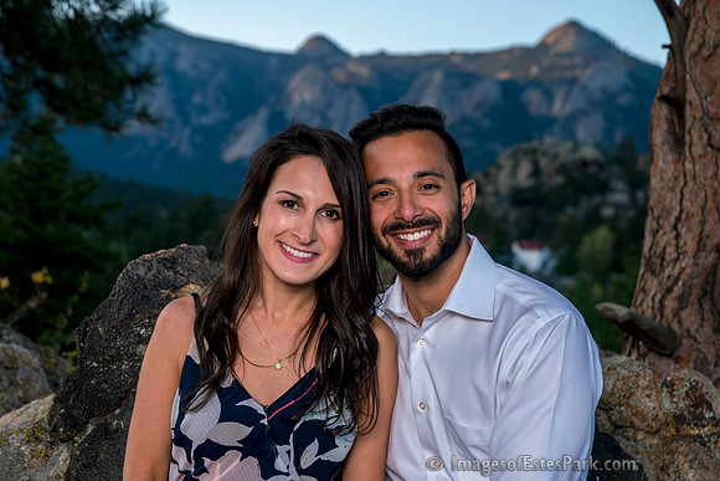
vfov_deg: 19.5
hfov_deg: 28.8
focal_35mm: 70
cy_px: 240
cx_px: 360
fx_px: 1400
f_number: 5.6
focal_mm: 70
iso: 160
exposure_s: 1/200
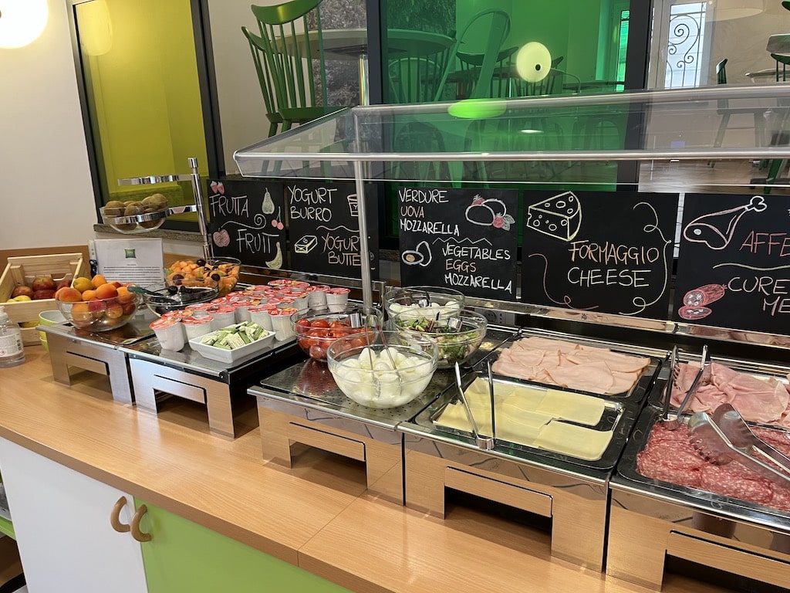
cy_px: 296
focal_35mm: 26
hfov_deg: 67.3
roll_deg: +1.7
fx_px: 593
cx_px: 395
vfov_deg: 53.1
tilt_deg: -15.2
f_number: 1.6
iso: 64
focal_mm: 5.1
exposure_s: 1/50
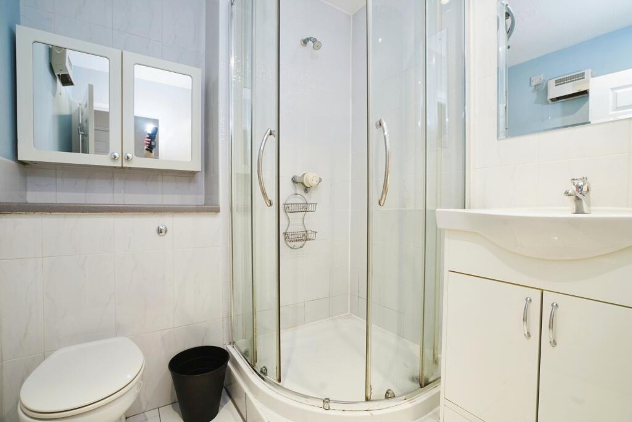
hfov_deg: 96.7
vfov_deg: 73.8
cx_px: 316
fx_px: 281
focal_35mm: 16
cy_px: 211
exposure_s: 1/6
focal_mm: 16
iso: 250
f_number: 8
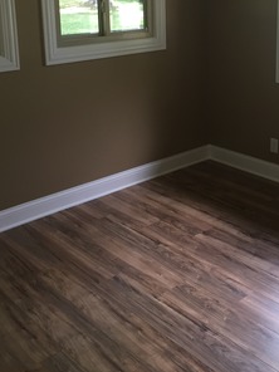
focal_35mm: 47
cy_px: 79
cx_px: 176
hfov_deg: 30.7
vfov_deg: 39.0
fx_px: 505
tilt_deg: -11.8
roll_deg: +1.0
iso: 32
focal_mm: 4.15
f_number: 2.2
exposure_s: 1/30
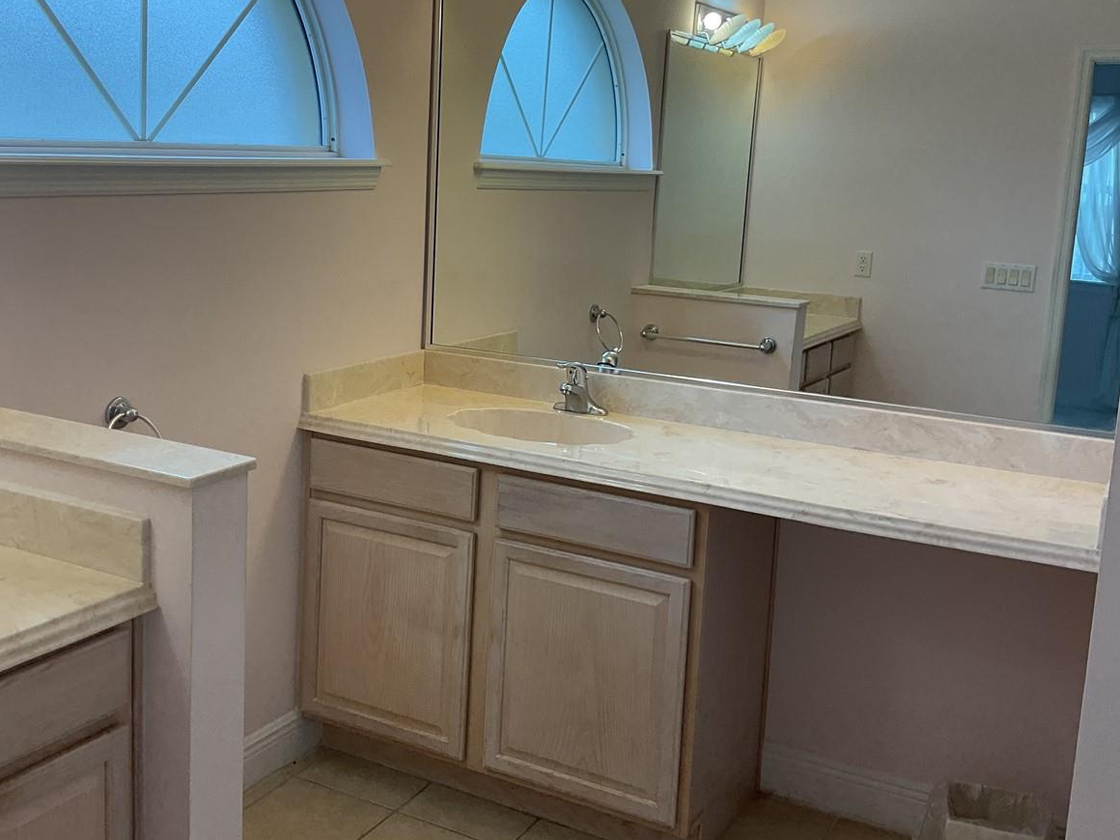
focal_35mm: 40
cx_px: 493
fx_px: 1294
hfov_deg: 46.7
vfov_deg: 35.9
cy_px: 350
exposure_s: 1/120
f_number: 1.8
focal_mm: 3
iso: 25
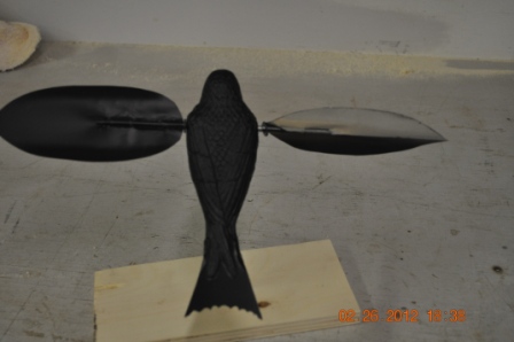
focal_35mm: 51
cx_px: 257
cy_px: 171
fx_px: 728
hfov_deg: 38.9
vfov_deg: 26.4
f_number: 5
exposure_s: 1/60
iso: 800
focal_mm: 34
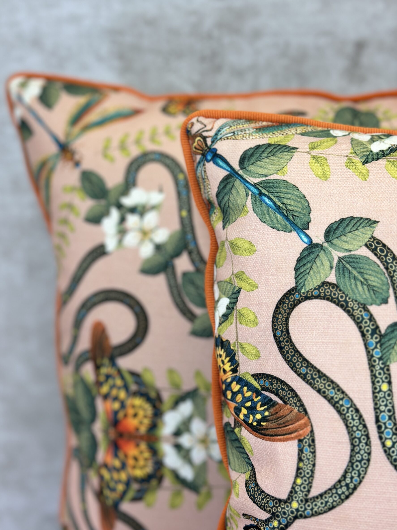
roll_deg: +0.6
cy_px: 282
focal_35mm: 52
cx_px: 190
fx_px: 795
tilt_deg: -18.2
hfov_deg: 28.0
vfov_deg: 36.8
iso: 80
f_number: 1.78
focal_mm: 6.86
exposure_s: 1/175
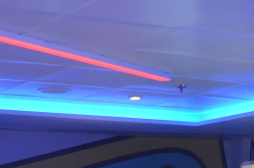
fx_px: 1064
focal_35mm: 151
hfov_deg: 13.6
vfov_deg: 8.8
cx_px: 160
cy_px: 271
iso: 1250
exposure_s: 1/200
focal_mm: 24
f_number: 7.1
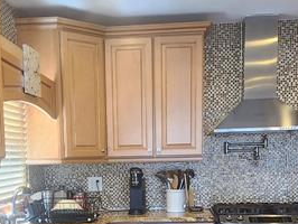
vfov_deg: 27.2
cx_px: 130
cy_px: 232
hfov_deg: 38.1
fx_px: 431
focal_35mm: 50
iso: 160
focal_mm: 2.2
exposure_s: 1/60
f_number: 2.2
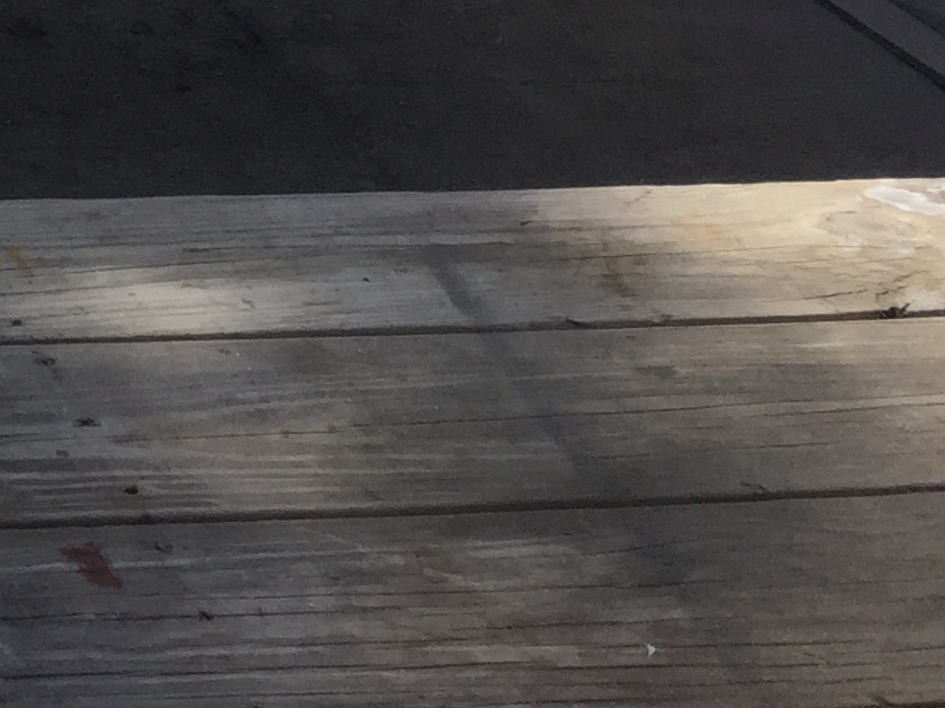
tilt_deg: -9.5
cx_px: -639
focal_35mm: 113
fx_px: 3084
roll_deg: -3.4
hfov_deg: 15.5
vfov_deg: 12.0
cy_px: -596
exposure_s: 1/1464
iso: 32
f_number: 2.2
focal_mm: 4.15
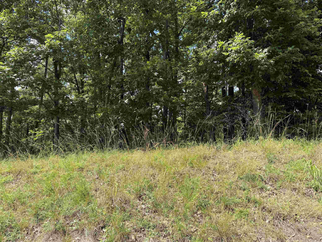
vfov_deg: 56.8
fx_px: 223
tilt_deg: +6.7
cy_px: 121
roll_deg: -1.7
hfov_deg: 71.6
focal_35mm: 24
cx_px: 161
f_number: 1.78
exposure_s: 1/1493
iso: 80
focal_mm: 6.76
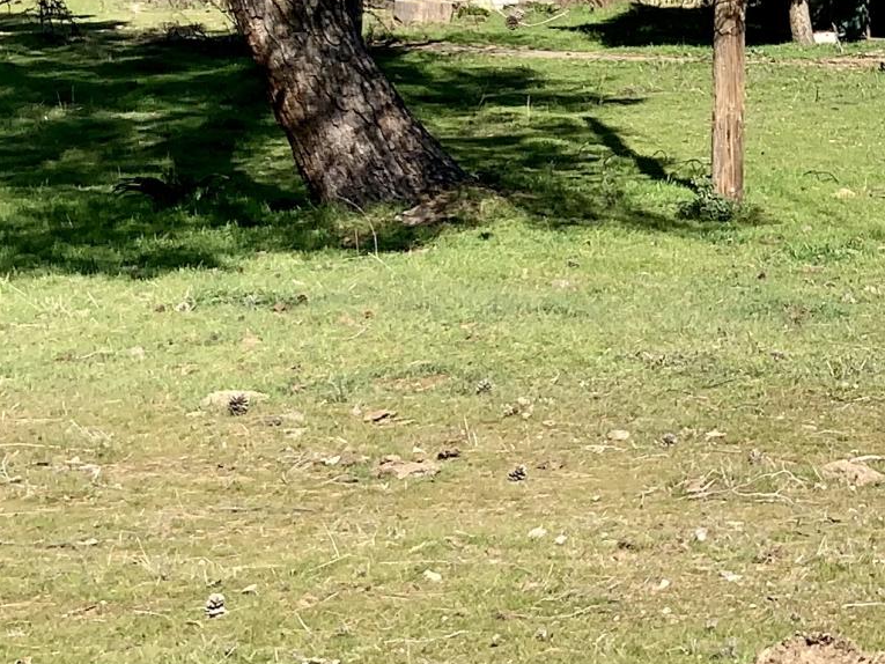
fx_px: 2608
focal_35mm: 102
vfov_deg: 14.1
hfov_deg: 18.4
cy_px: -116
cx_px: 1010
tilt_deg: +2.4
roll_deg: -0.9
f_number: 1.8
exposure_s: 1/1610
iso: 25
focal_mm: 4.25
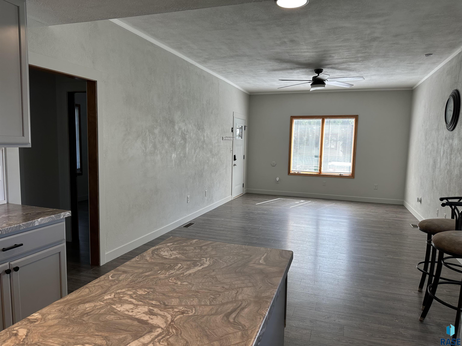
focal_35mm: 24
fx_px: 320
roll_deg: -1.5
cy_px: 173
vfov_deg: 56.8
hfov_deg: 71.6
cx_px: 231
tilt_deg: -5.3
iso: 64
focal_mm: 6.86
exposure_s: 1/120
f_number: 1.78
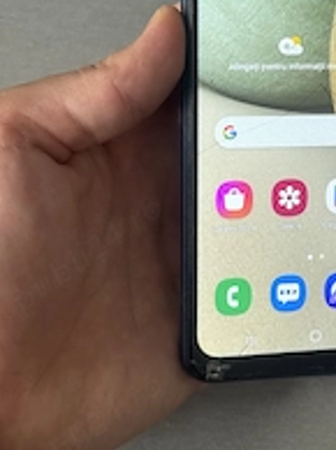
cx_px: 331
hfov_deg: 14.7
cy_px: 116
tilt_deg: -68.2
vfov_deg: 19.7
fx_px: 1284
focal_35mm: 99
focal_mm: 6.76
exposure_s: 1/60
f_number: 1.78
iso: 125
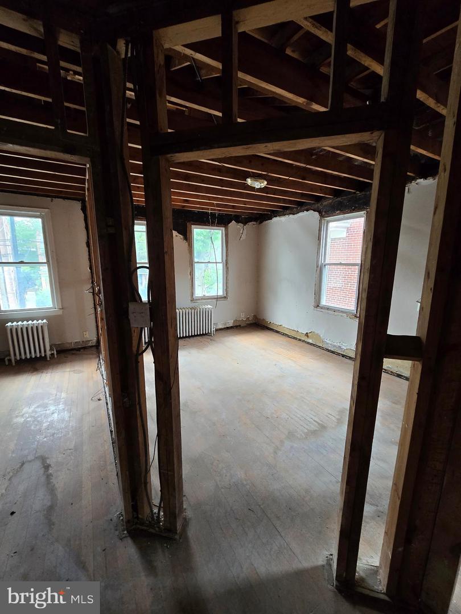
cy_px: 307
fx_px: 231
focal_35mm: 13
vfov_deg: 106.2
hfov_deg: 89.9
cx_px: 230
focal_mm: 2.2
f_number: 2.2
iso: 200
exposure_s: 1/60
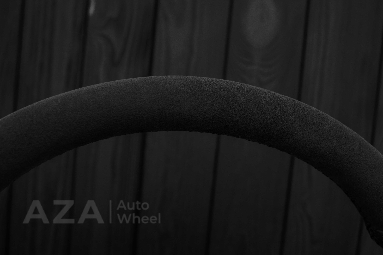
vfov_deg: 25.8
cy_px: 128
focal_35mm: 52
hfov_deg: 37.8
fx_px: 559
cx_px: 192
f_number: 6.3
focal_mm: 35
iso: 500
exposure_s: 1/125
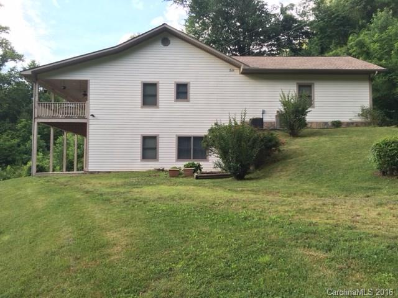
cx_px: 199
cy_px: 149
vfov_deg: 48.2
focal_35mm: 29
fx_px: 333
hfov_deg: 61.7
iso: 32
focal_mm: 4.15
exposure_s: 1/120
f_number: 2.2
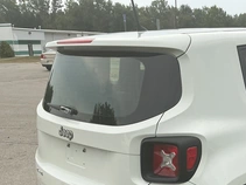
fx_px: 376
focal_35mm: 53
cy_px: 173
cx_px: 224
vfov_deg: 26.4
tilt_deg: -16.1
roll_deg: +0.6
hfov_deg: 34.1
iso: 25
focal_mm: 3
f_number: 1.8
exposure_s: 1/473
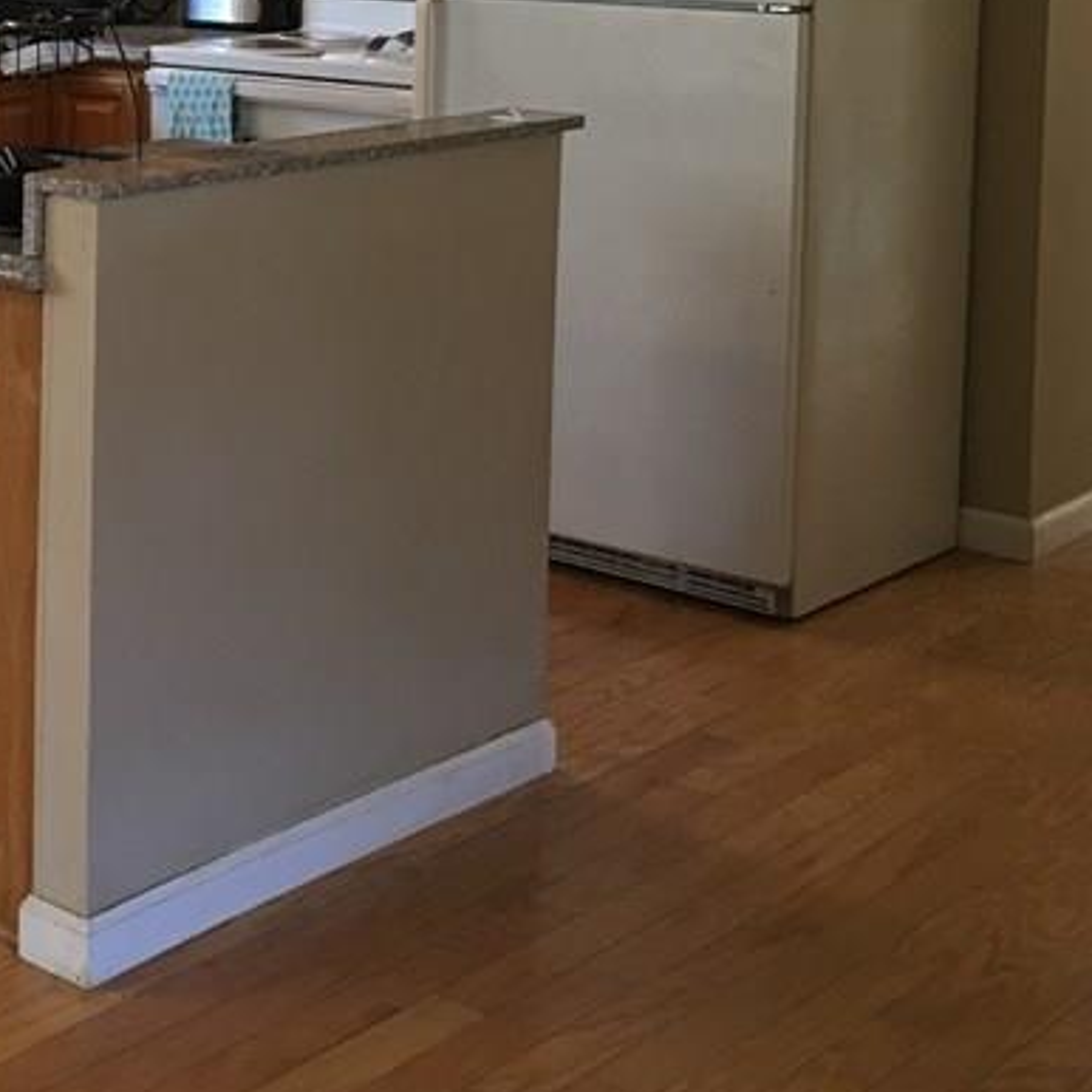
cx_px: -263
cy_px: 71
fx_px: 2427
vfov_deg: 24.5
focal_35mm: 68
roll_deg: +0.9
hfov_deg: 23.0
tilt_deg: -4.4
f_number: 2.2
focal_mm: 4.15
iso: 32
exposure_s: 1/15
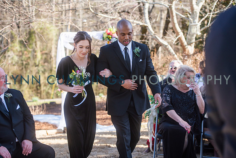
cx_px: 118
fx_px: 525
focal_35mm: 80
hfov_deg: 25.4
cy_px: 79
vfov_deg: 17.1
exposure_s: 1/640
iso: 100
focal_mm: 80
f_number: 3.5
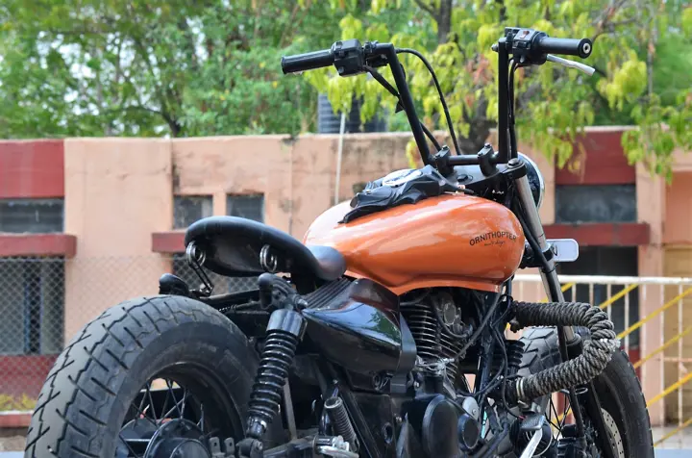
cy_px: 229
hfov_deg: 12.5
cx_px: 346
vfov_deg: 8.3
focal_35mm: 165
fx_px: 3163
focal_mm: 110
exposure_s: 1/60
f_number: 10
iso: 250
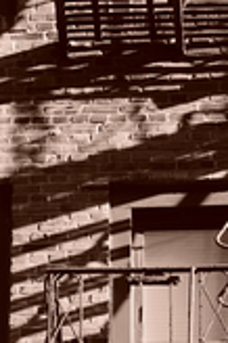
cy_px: 209
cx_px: 59
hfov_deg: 3.4
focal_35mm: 403
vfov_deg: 5.1
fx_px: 3836
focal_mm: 55
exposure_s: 1/250
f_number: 3.2
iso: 100
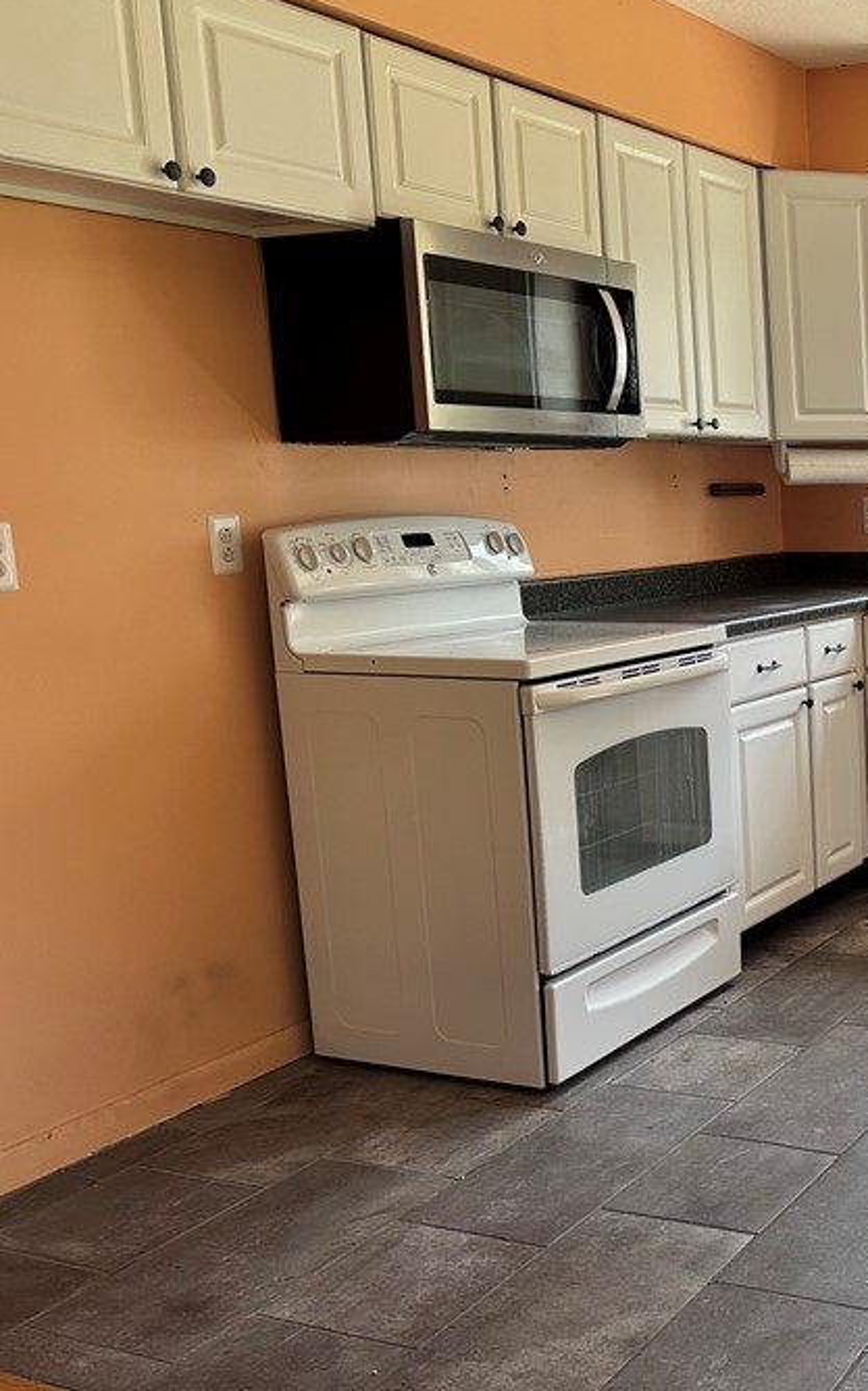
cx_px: 966
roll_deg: +0.5
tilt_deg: -10.5
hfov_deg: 29.4
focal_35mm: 39
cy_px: 758
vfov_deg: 50.3
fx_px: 1477
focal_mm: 6.86
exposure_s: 1/121
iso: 100
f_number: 1.78
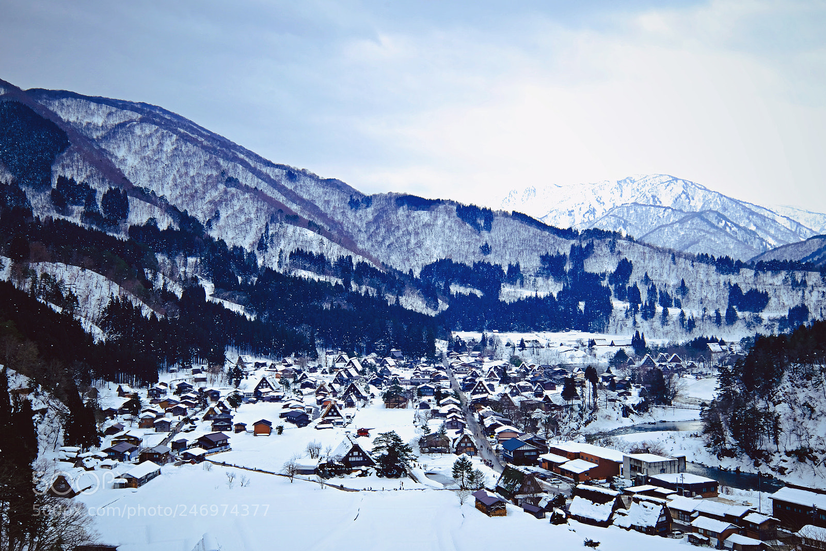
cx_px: 413
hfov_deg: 53.1
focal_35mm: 36
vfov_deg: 36.9
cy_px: 276
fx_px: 826
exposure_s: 1/15
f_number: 22
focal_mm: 24
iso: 200
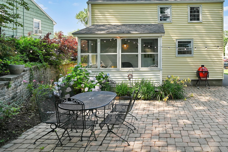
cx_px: 160
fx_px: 146
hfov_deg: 72.7
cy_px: 51
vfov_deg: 53.9
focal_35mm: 23
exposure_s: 1/125
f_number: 8
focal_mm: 16
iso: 200
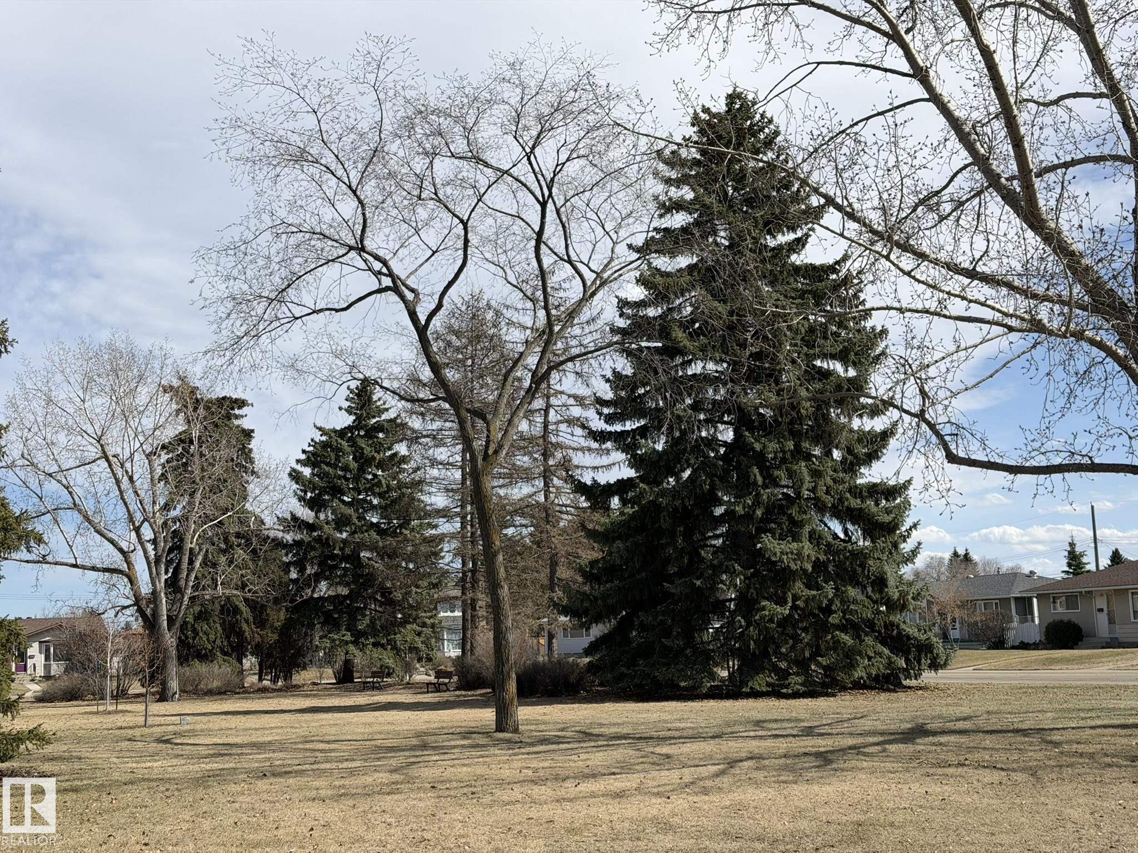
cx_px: 569
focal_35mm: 48
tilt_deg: +7.8
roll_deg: +2.6
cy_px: 426
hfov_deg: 39.7
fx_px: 1578
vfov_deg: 30.3
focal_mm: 6.76
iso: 64
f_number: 1.78
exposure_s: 1/6024
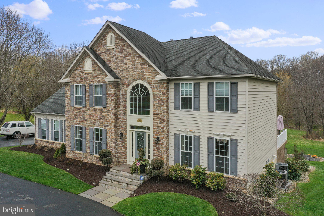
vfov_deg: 46.4
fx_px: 252
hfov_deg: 65.5
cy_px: 108
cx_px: 162
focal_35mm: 28
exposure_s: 1/320
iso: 100
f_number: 5.6
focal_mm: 10.26
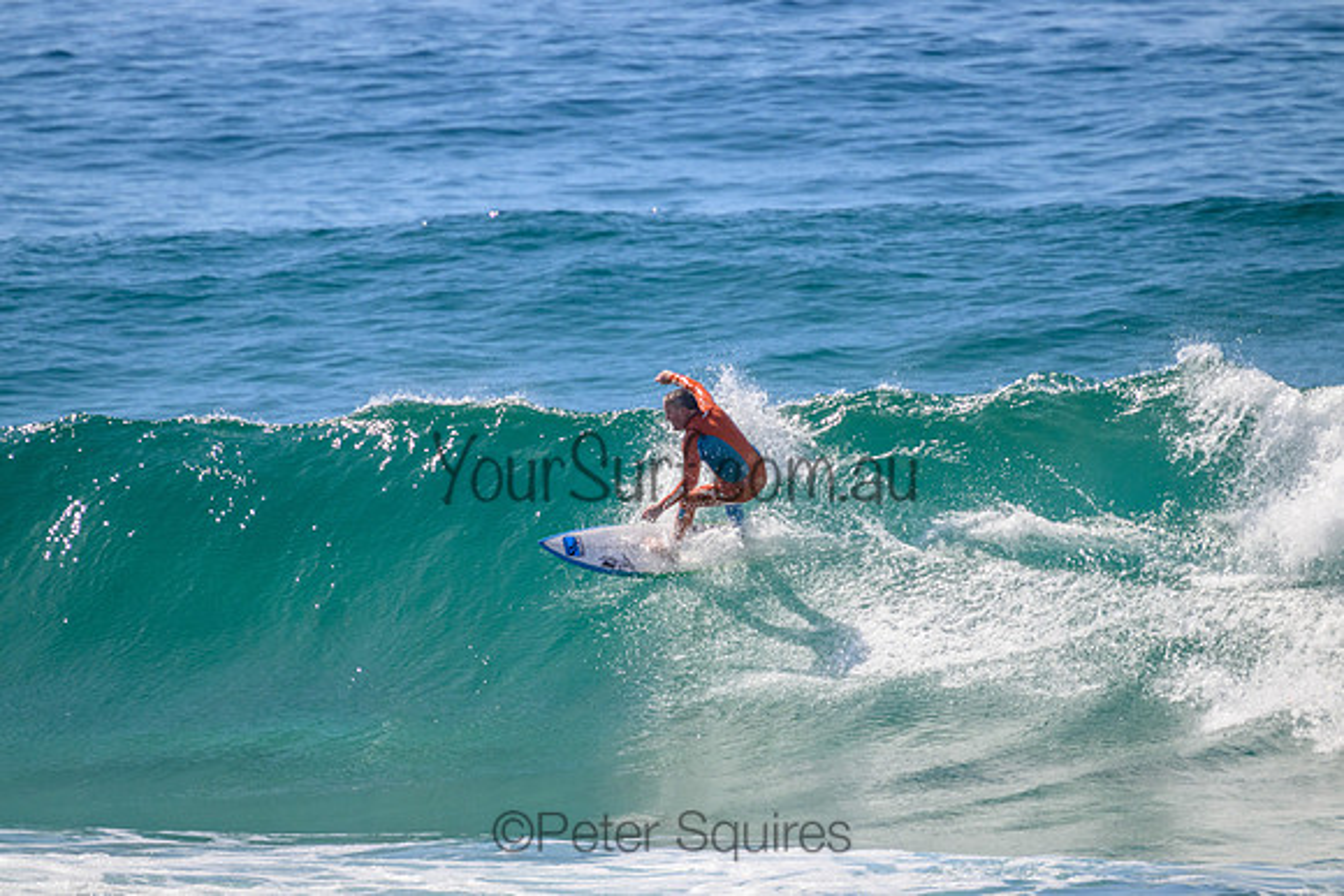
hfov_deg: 2.6
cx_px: 672
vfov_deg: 1.7
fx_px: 29872
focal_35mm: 800
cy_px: 448
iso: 1100
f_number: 11
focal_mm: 800
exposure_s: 1/2000
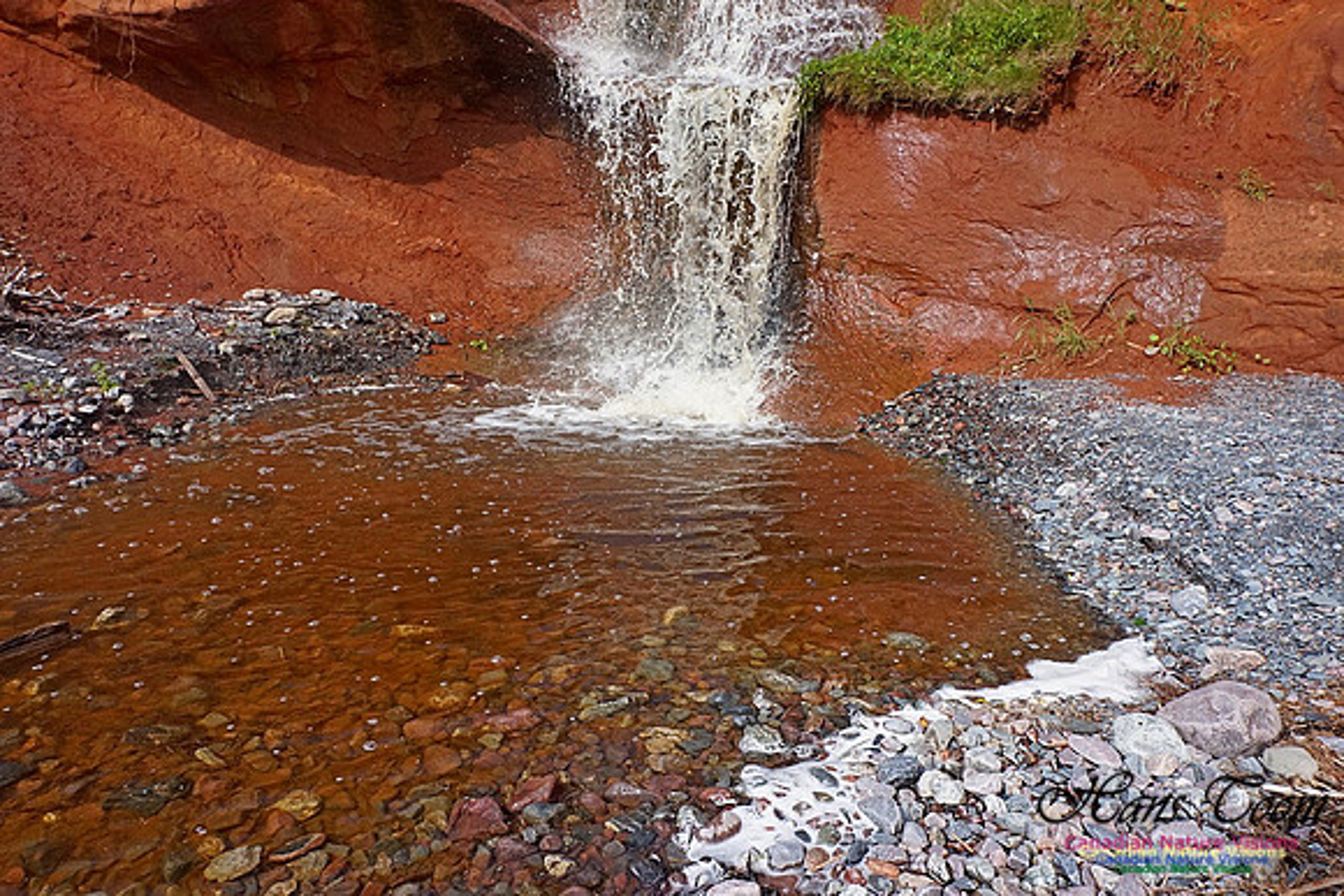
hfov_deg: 73.7
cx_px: 672
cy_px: 448
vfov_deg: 53.2
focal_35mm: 24
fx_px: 896
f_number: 13
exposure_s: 1/640
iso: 1000
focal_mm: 16
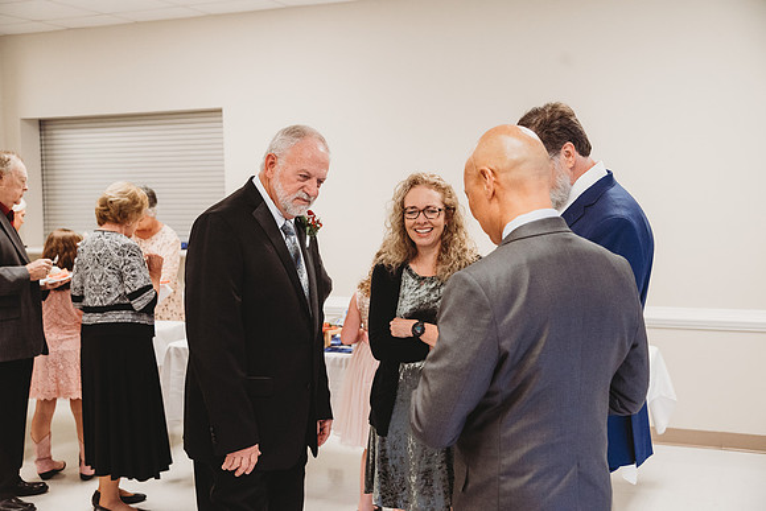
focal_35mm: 44
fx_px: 936
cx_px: 383
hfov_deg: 44.5
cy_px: 256
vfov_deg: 30.5
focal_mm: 44
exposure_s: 1/200
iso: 2500
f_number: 4
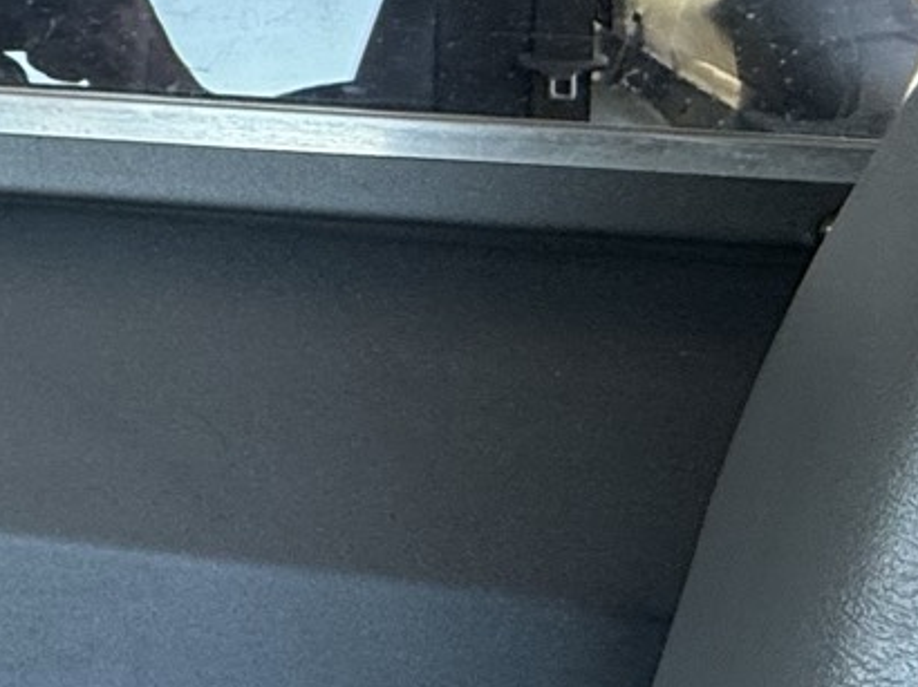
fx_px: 1855
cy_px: 170
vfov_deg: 20.8
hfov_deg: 20.7
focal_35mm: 70
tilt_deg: -14.4
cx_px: -669
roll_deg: -0.6
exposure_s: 1/99
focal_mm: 2.22
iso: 100
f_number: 2.2
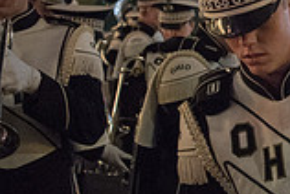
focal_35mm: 88
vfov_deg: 15.5
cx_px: 516
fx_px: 710
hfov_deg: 18.4
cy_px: 47
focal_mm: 24
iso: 8000
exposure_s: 1/160
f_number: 2.8
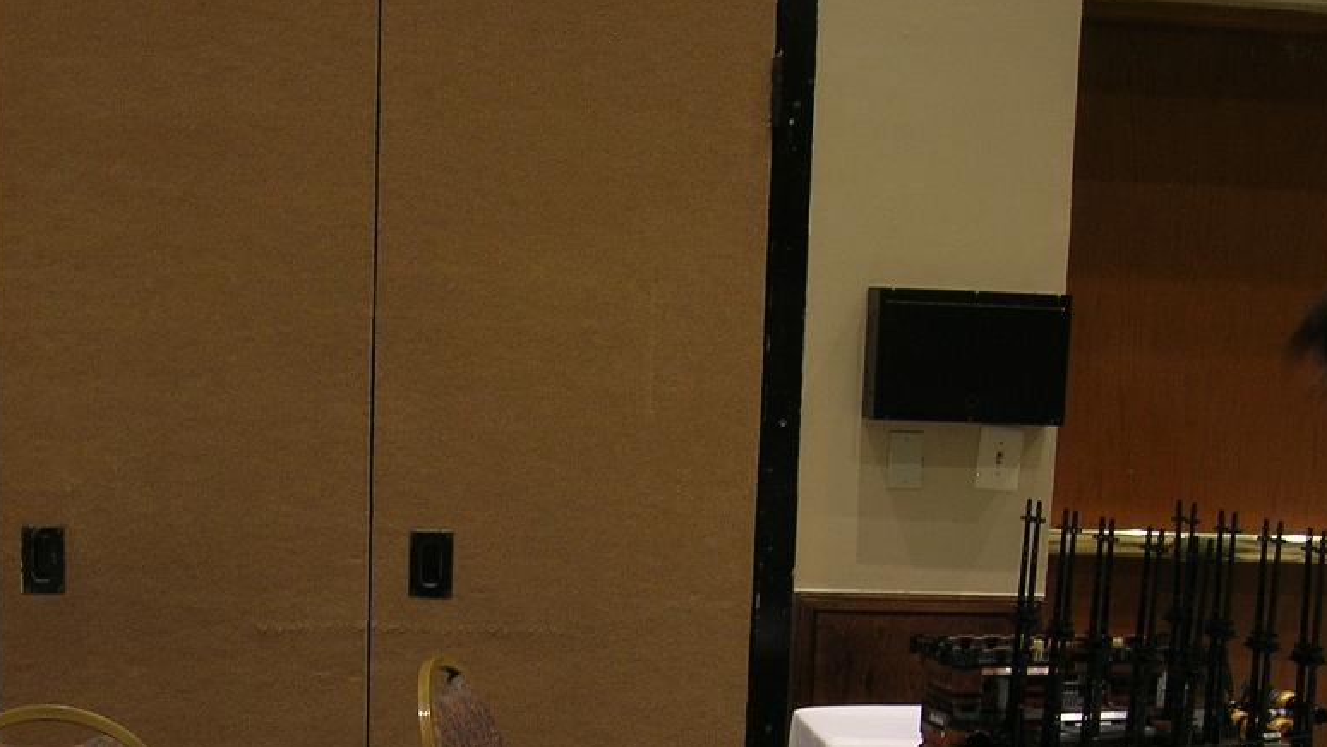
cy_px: 822
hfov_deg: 33.4
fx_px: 2182
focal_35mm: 62
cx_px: 403
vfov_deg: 18.7
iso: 50
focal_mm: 5.7
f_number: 2.9
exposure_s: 1/10.5
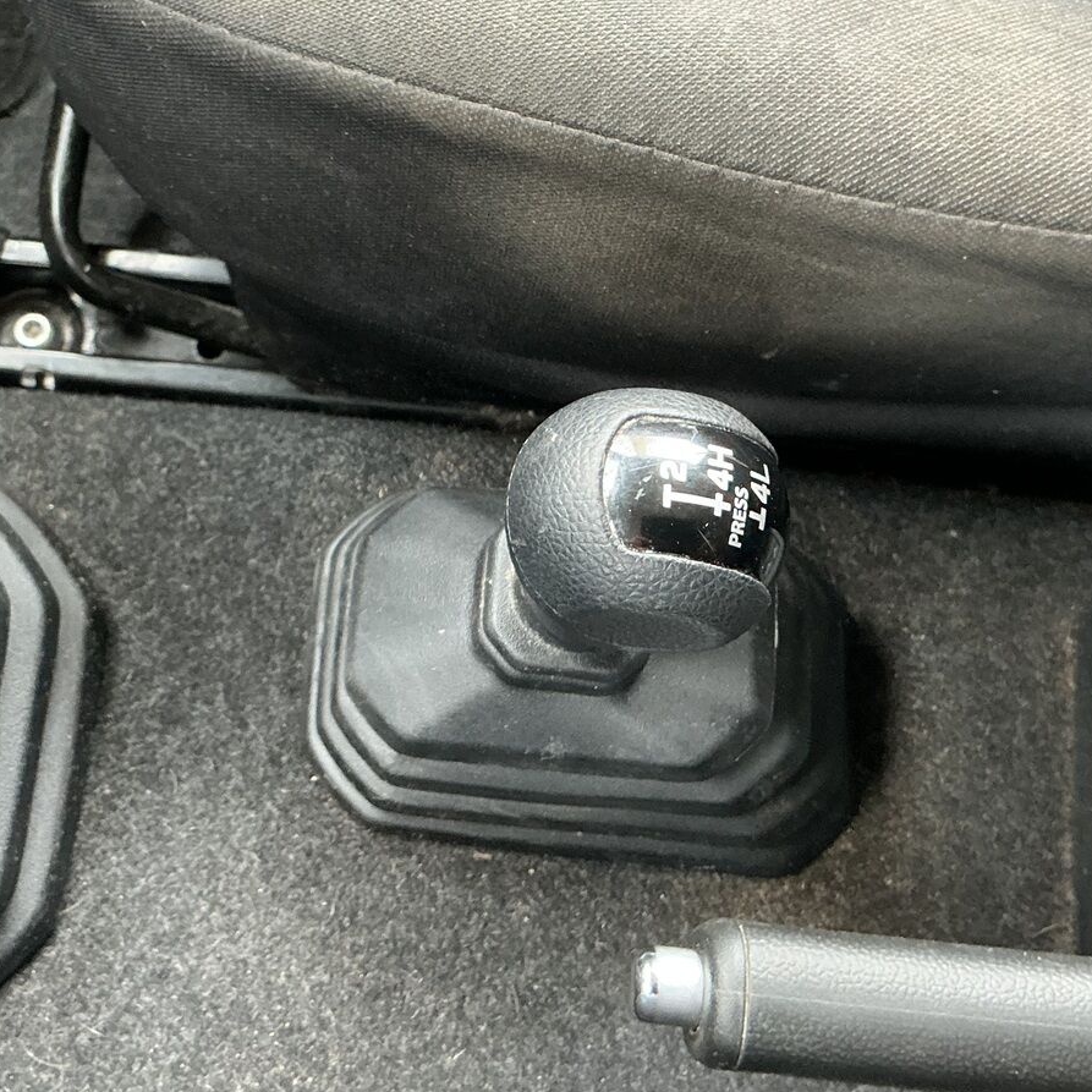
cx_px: 354
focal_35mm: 49
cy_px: 429
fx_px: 1749
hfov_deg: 34.3
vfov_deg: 34.5
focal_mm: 3
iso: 160
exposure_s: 1/60
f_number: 1.8
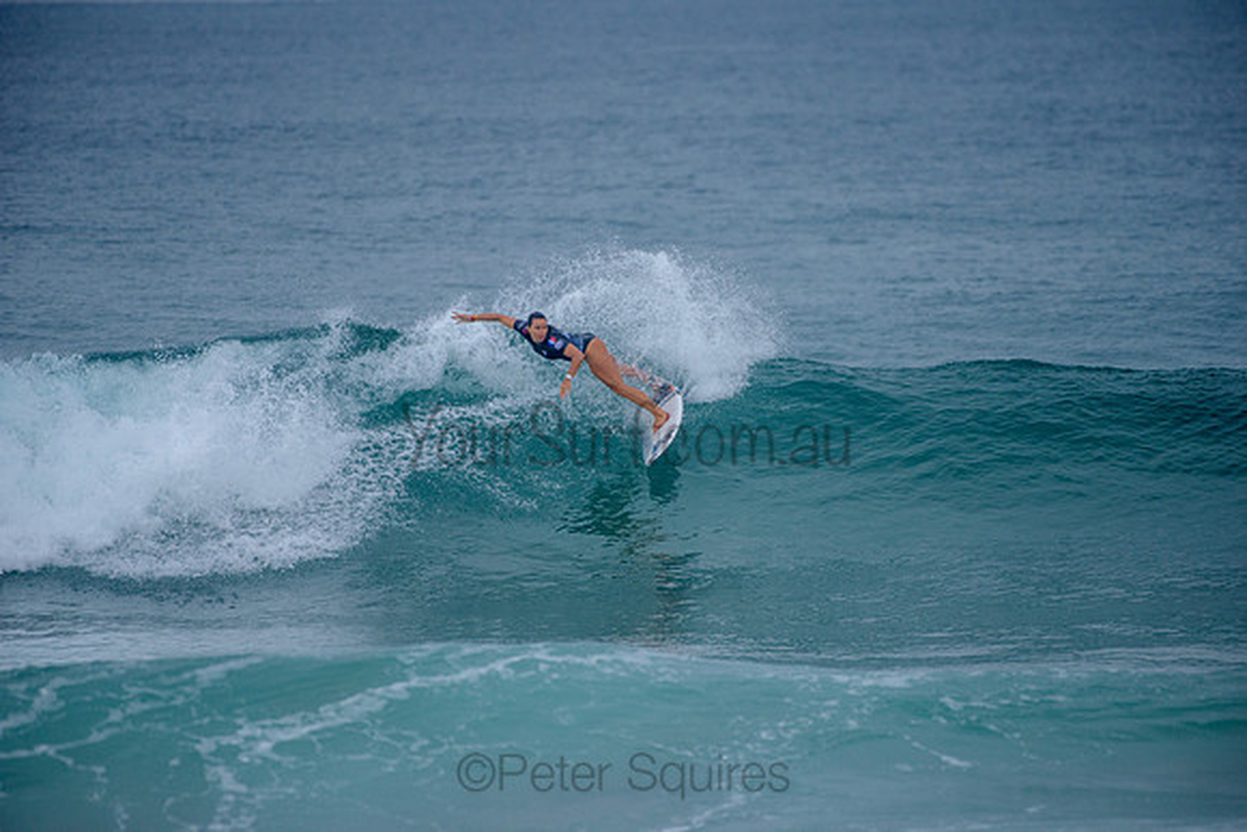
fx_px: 17326
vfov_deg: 2.8
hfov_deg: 4.1
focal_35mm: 500
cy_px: 416
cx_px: 624
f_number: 5.6
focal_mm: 500
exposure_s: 1/2000
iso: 450
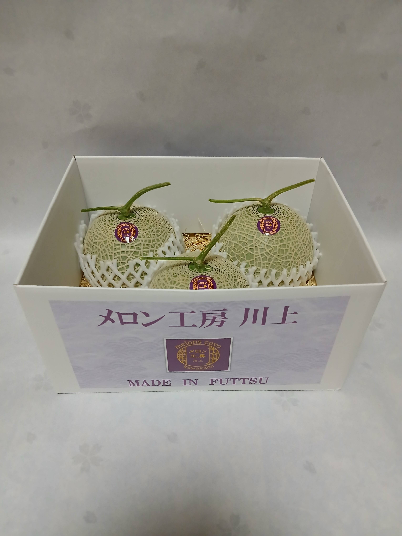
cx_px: 201
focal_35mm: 26
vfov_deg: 67.3
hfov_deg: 53.1
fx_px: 403
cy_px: 268
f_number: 1.8
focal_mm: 3.86
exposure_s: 1/25
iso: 400
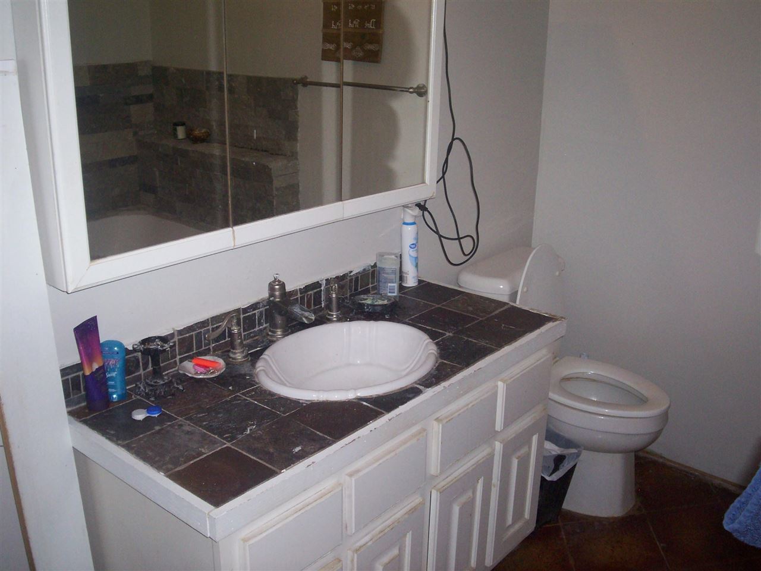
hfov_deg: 51.4
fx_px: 791
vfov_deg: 39.7
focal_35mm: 36
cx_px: 380
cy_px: 286
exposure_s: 1/64
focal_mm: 5.9
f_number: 4.5
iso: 140
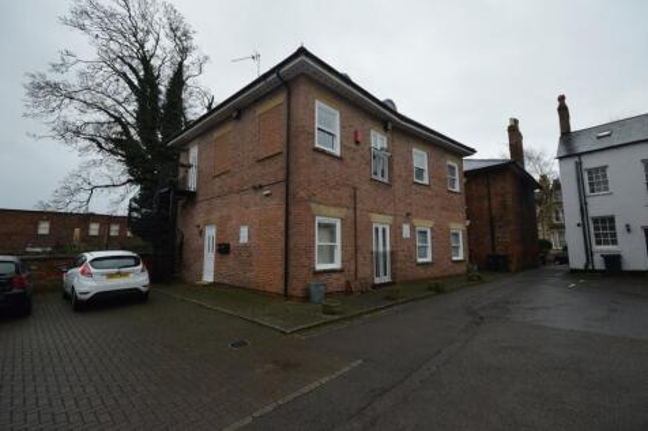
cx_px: 324
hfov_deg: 100.4
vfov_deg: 77.3
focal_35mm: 15
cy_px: 216
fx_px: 270
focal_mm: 10
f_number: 9
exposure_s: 1/160
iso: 1600
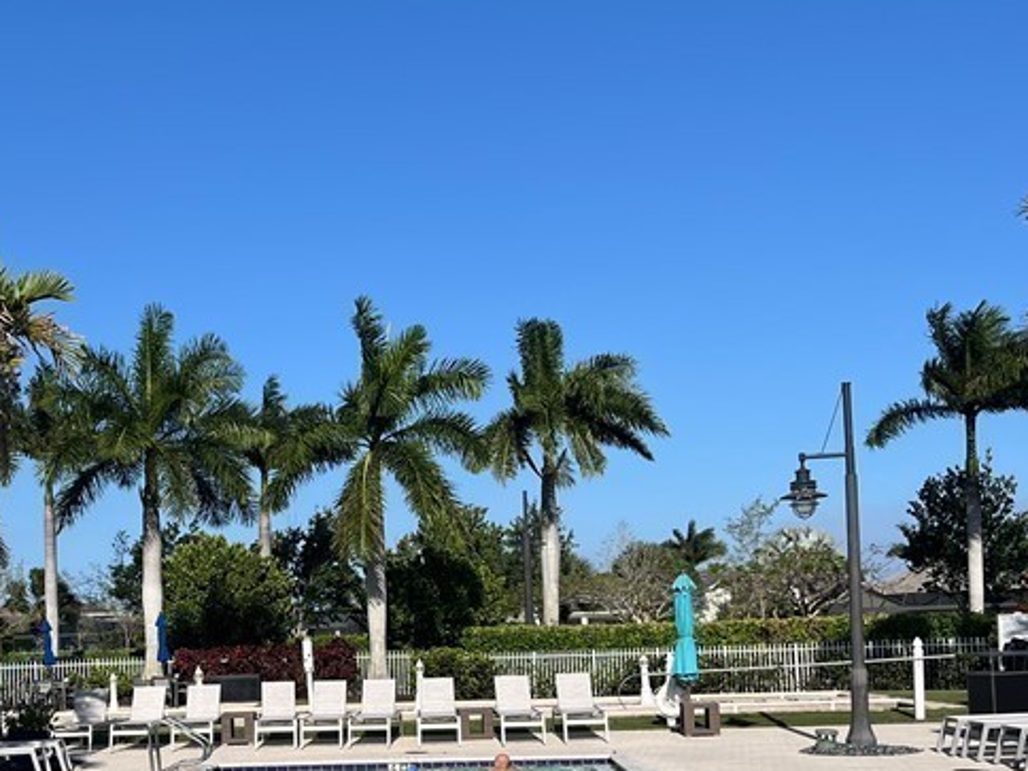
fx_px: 1633
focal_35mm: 55
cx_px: 287
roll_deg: +2.5
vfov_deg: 26.1
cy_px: 622
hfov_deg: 34.4
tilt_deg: +1.3
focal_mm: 5.1
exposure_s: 1/5319
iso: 50
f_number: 1.6
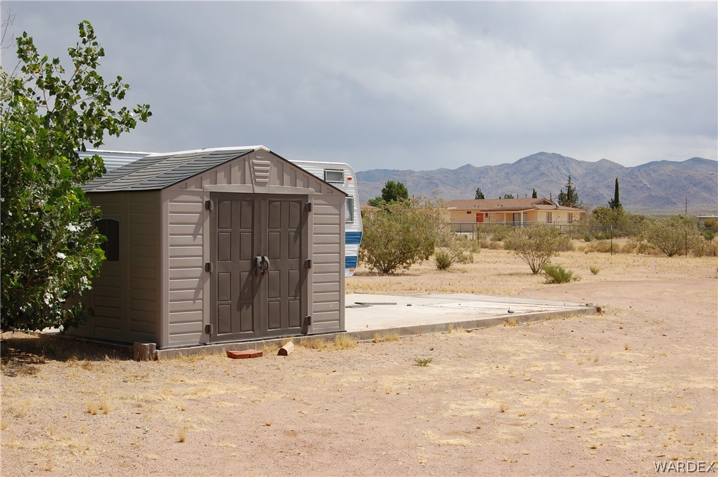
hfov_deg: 37.9
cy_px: 238
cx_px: 359
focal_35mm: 52
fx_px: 1046
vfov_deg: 25.7
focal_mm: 35
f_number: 10
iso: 200
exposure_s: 1/400
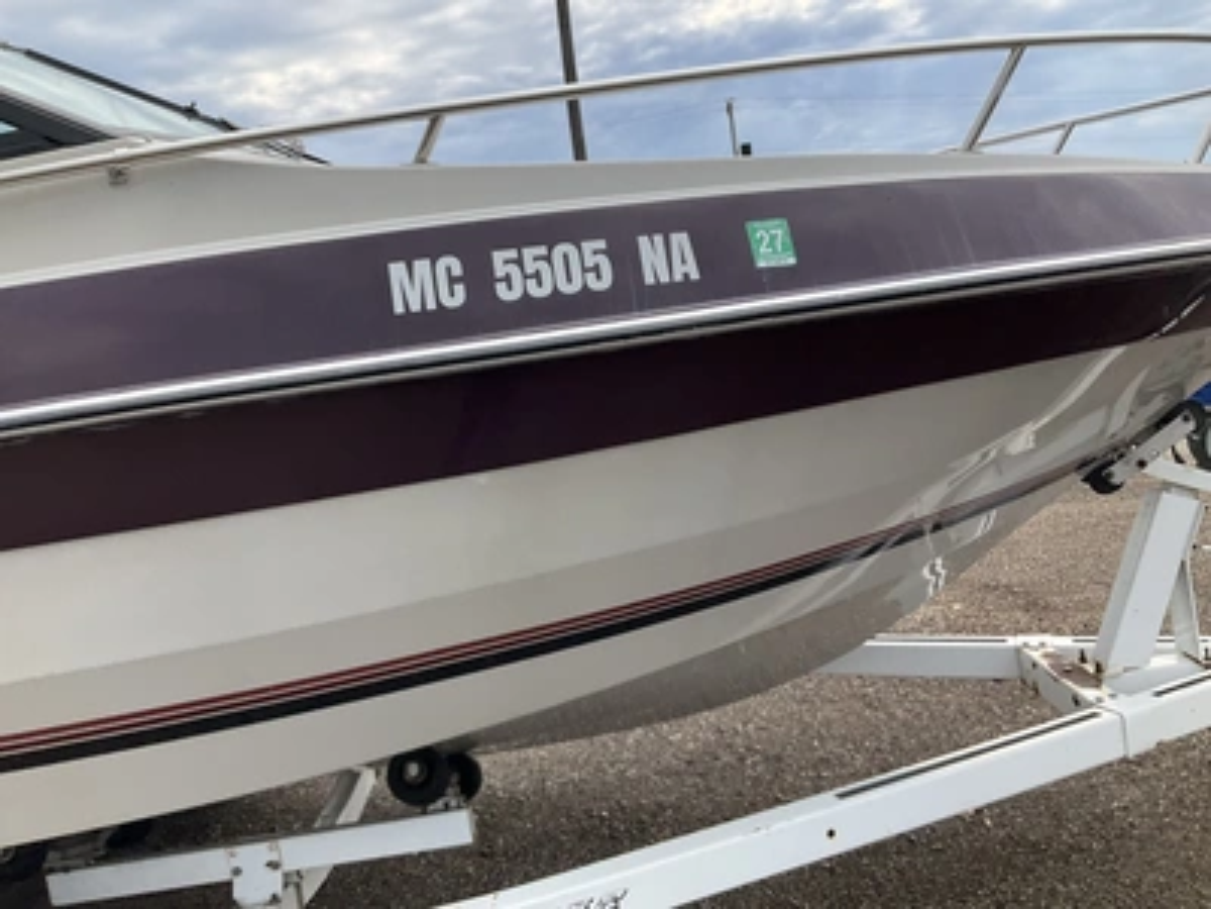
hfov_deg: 61.7
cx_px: 606
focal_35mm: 29
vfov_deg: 48.2
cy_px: 454
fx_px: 1015
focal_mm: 3
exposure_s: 1/574
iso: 25
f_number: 1.8
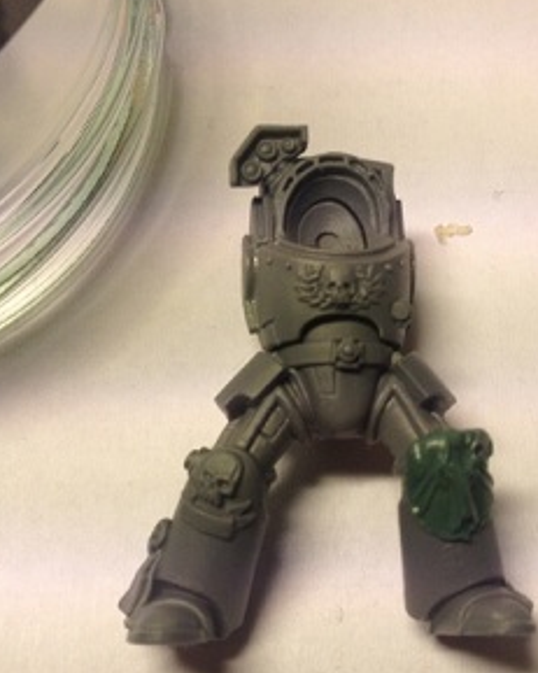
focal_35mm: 53
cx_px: 282
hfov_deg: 28.6
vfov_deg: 35.3
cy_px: 384
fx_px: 1055
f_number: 2.4
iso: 100
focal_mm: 4.28
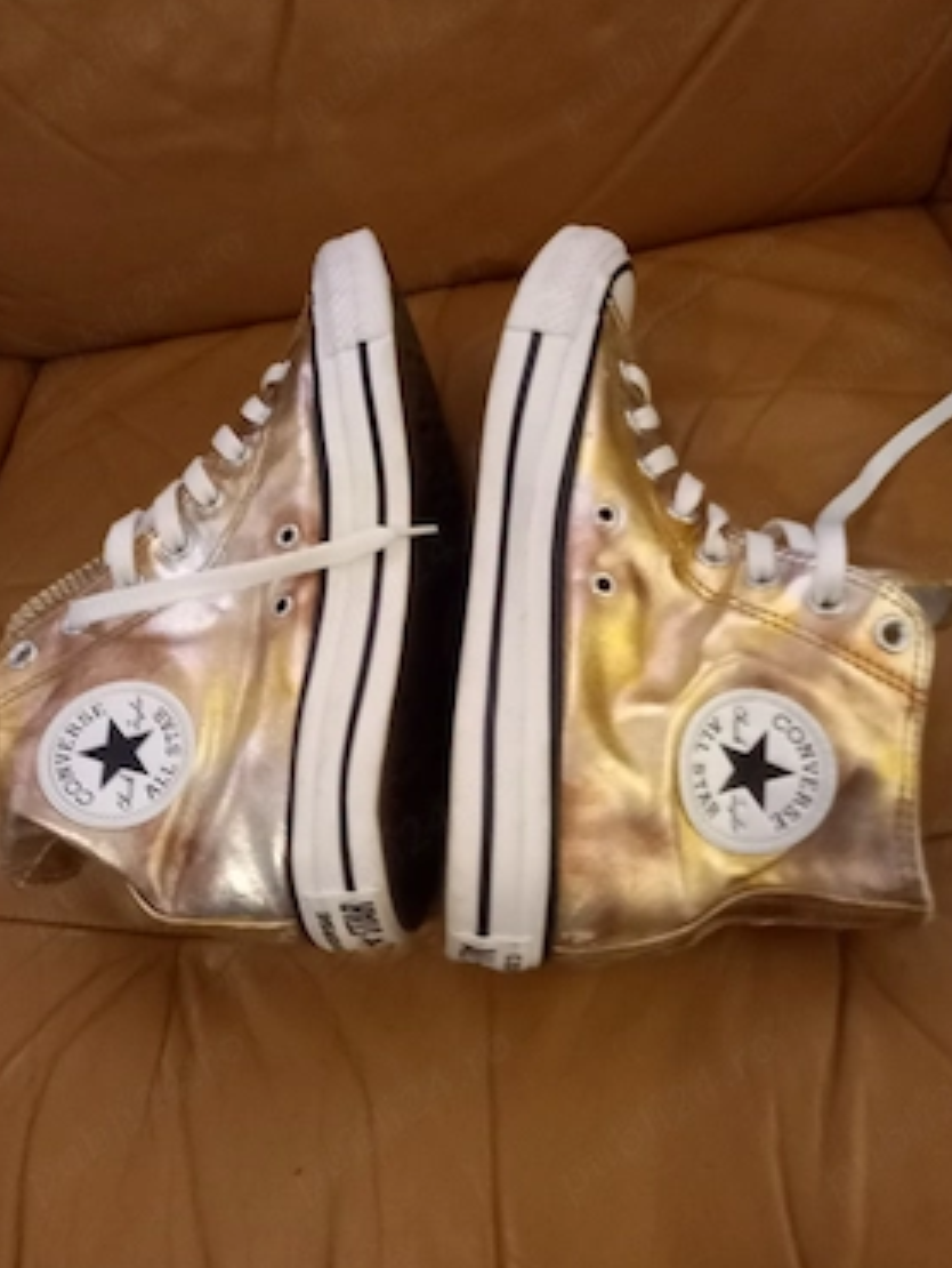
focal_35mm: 27
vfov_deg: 65.3
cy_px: 620
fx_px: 989
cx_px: 469
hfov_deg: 51.4
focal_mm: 4.6
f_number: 2
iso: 400
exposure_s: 1/20
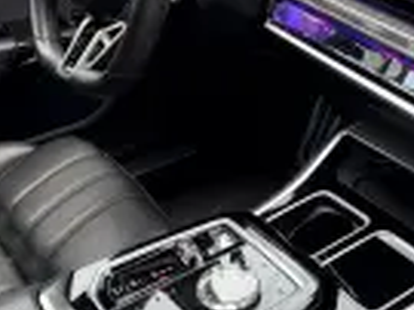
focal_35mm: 64
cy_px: 68
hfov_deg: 30.1
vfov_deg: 22.6
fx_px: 765
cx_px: 270
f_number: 1.78
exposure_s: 1/121
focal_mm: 6.76
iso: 160
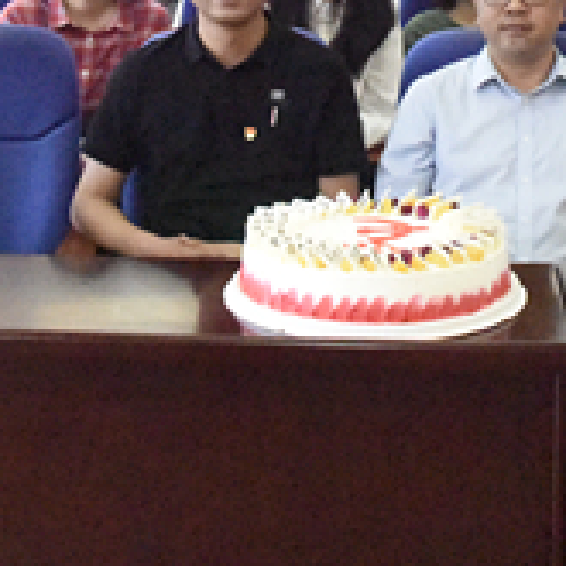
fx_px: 1831
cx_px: 377
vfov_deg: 16.7
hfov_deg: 17.5
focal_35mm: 99
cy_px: -149
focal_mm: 24
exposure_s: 1/60
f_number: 16
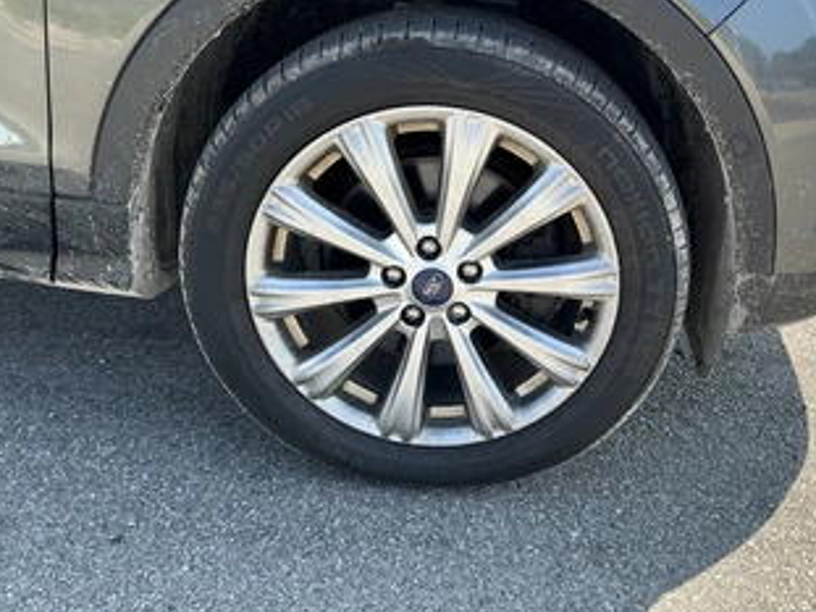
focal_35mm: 36
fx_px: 848
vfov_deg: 39.5
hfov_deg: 51.2
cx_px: 470
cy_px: 244
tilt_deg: -18.9
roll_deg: +1.1
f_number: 1.8
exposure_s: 1/284
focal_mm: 3
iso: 25
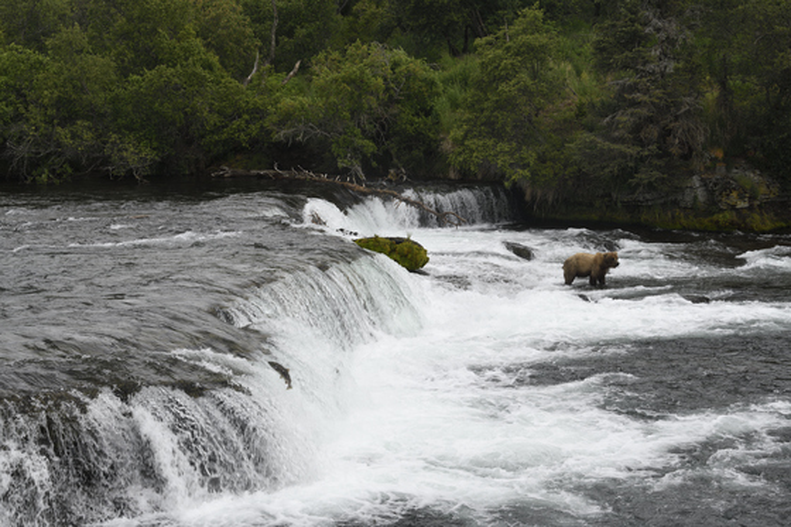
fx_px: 1538
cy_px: 264
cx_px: 396
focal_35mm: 70
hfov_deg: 28.9
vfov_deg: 19.4
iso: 64
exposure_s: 1/160
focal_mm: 70
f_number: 11
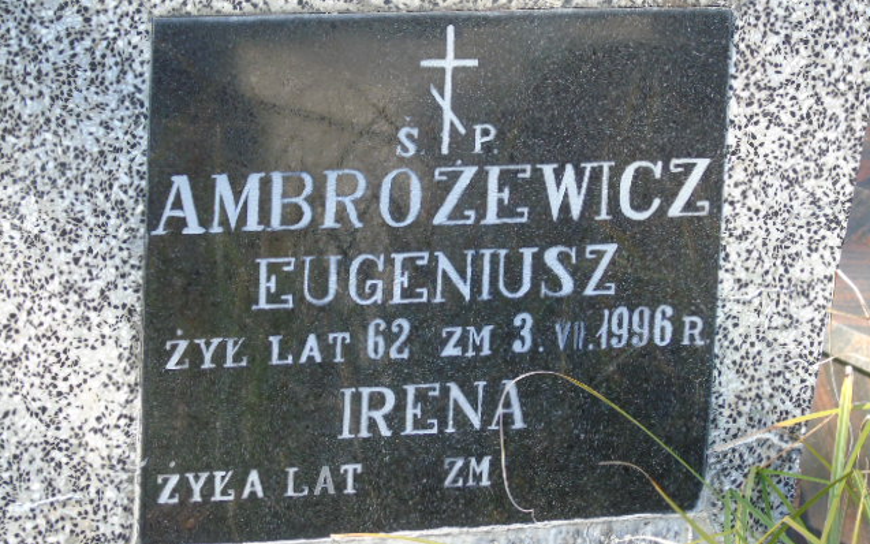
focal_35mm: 198
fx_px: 4694
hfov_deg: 10.6
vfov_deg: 6.6
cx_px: 434
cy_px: 236
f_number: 5
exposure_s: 1/125
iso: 250
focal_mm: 33
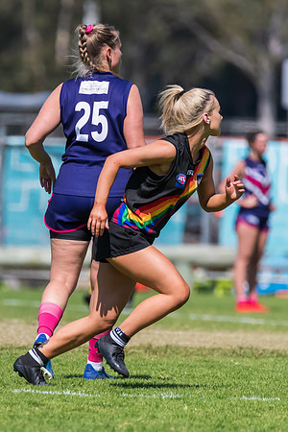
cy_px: 256
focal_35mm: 909
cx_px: 28
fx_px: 10912
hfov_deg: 1.5
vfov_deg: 2.3
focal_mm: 500
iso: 800
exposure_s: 1/4000
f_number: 6.3
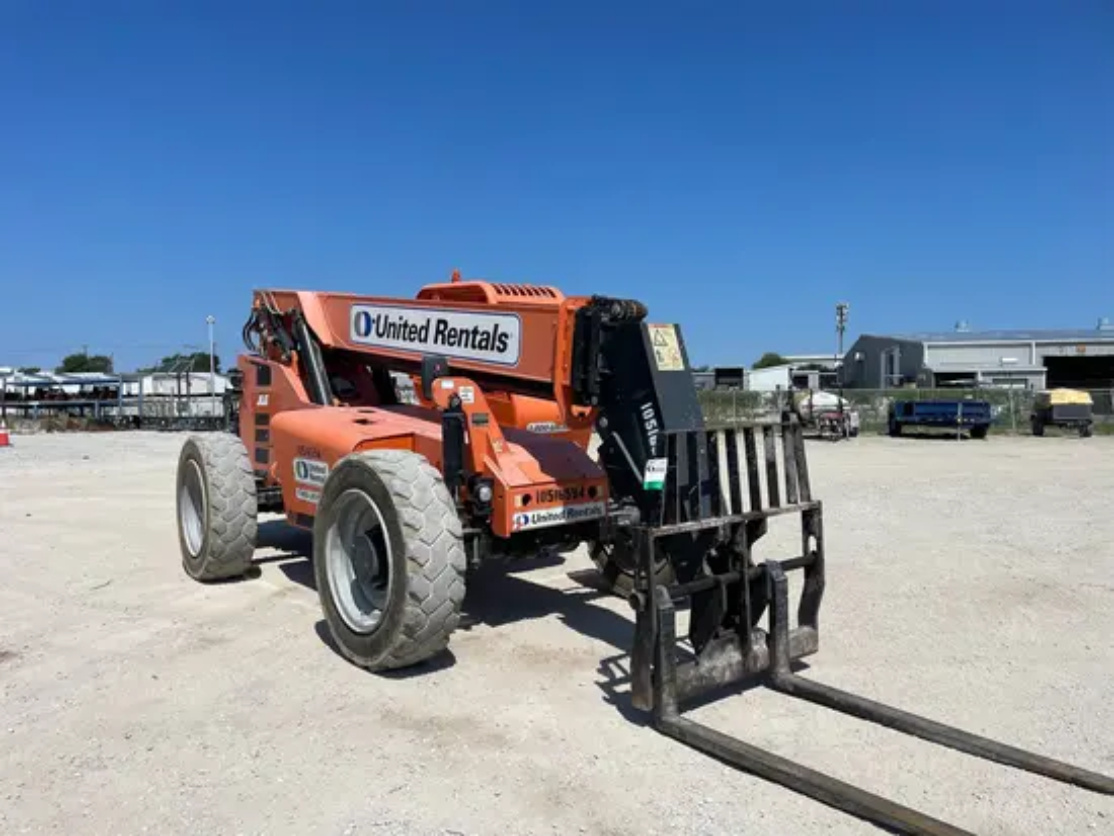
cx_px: 557
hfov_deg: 67.3
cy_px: 418
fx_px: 837
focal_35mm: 26
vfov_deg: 53.1
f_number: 1.6
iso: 32
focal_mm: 4.2
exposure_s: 1/6897
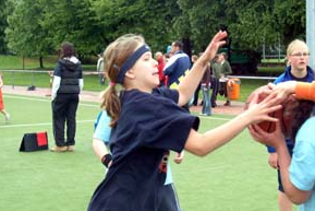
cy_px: 74
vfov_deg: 19.4
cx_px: 207
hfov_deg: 28.7
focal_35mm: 70
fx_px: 613
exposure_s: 1/180
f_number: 6.7
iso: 400
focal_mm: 30
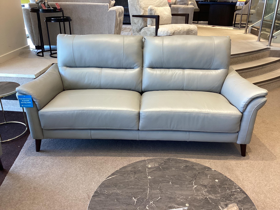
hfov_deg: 58.4
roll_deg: +0.3
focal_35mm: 31
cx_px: 140
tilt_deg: -23.5
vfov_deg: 45.4
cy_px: 105
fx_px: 251
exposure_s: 1/100
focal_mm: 3.3
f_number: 2.4
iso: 80
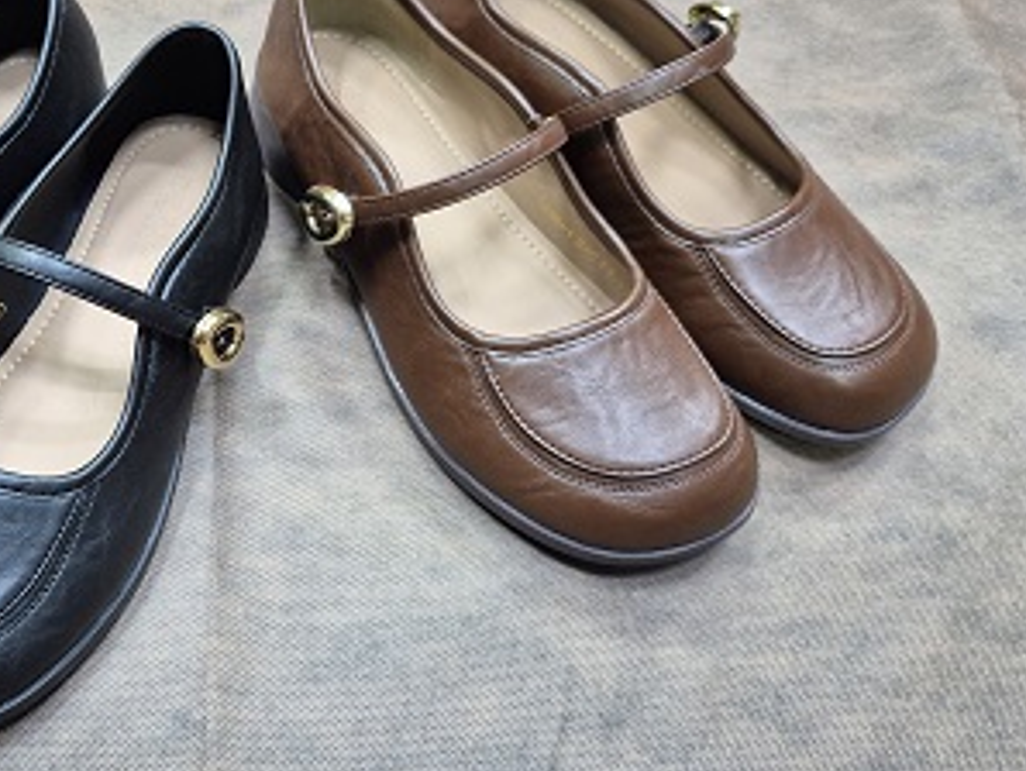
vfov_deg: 38.7
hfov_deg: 47.7
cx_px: 224
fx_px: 1098
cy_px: 337
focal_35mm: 37
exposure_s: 1/120
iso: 640
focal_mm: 5.4
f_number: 1.8
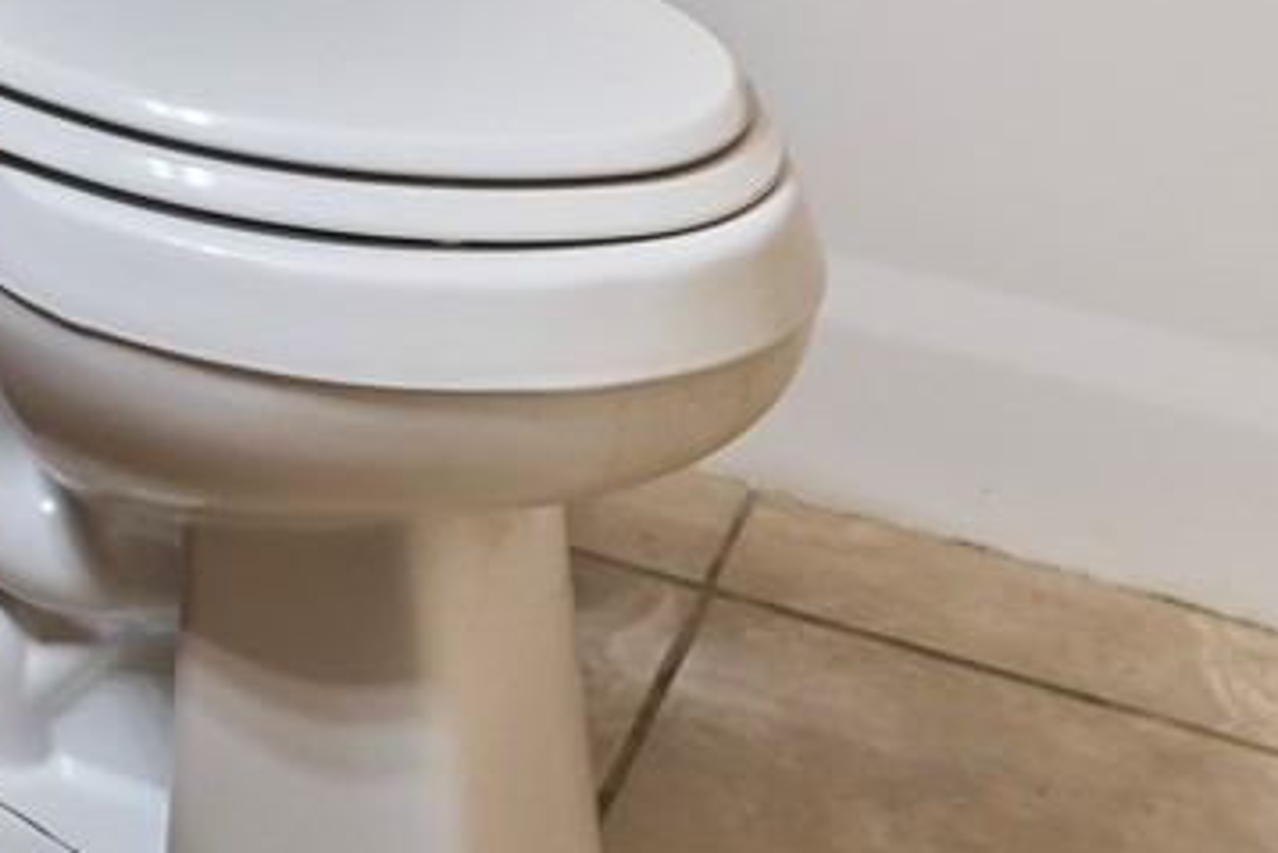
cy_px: -1328
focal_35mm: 97
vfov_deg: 11.3
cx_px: -571
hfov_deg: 18.8
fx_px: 3445
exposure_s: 1/2.5
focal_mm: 16
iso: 125
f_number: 6.3
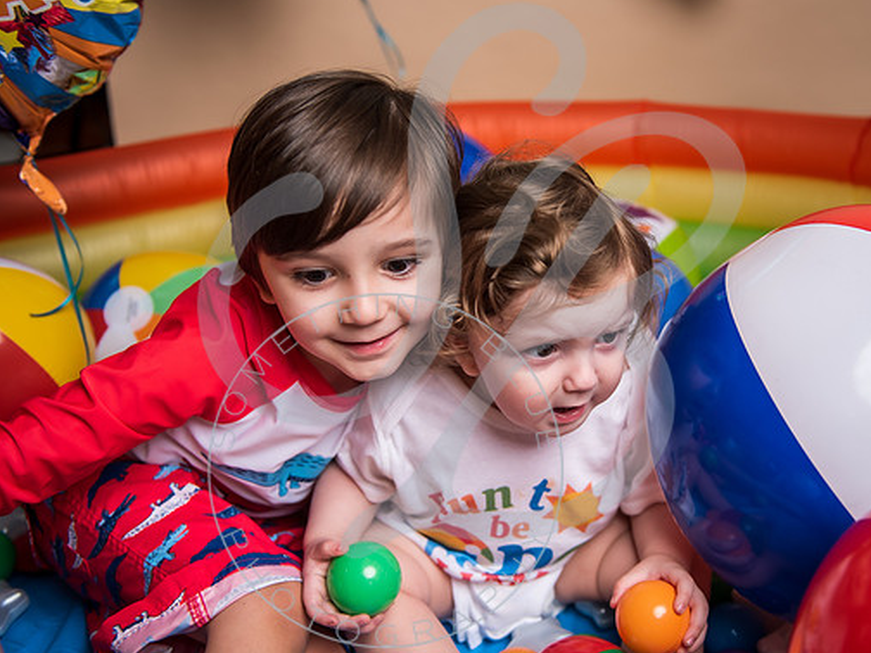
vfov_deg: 33.6
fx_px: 1082
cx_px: 511
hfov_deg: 43.7
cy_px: 299
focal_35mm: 43
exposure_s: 1/125
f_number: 2.8
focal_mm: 36
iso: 125
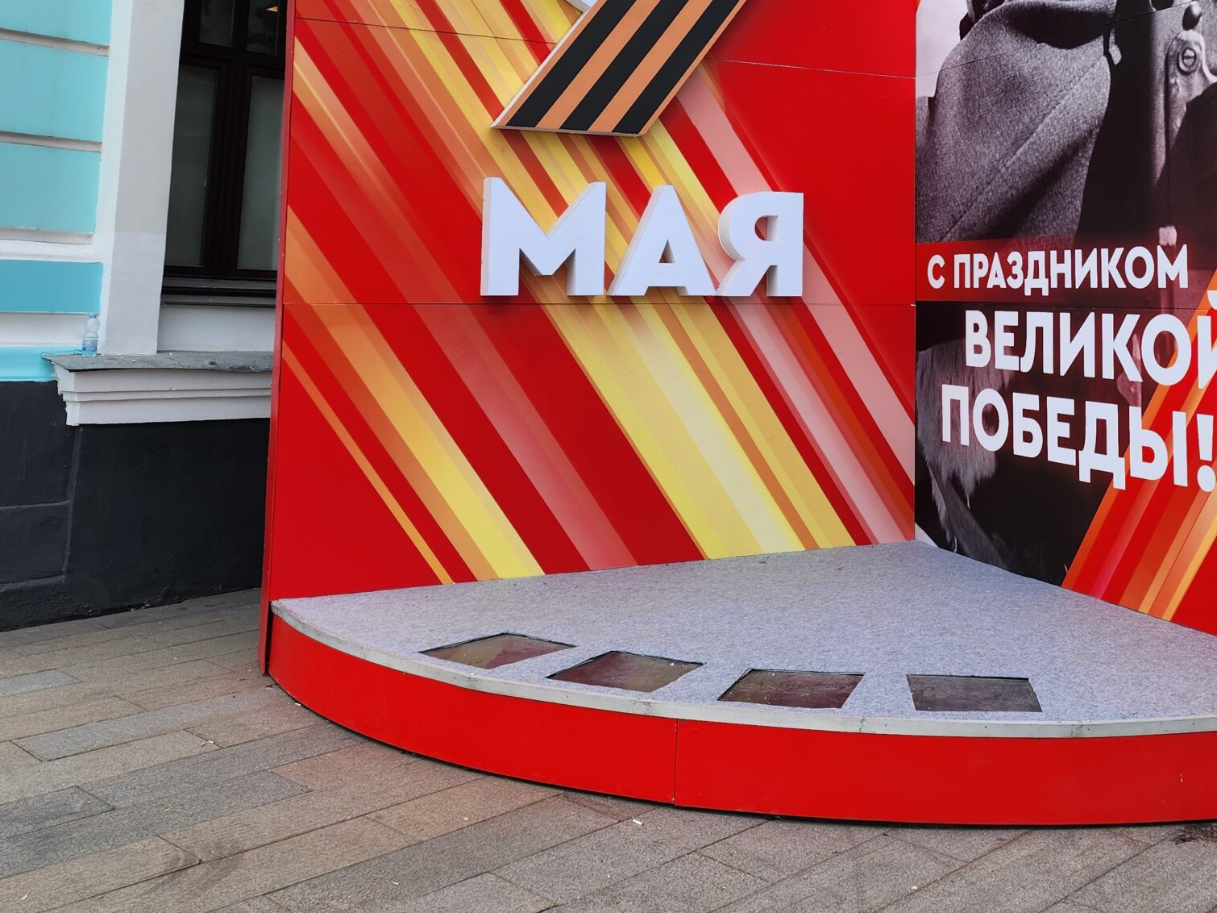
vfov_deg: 35.7
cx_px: 863
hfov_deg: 46.7
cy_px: 189
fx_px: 1371
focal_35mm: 39
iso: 12
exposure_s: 1/328
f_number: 1.8
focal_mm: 6.4
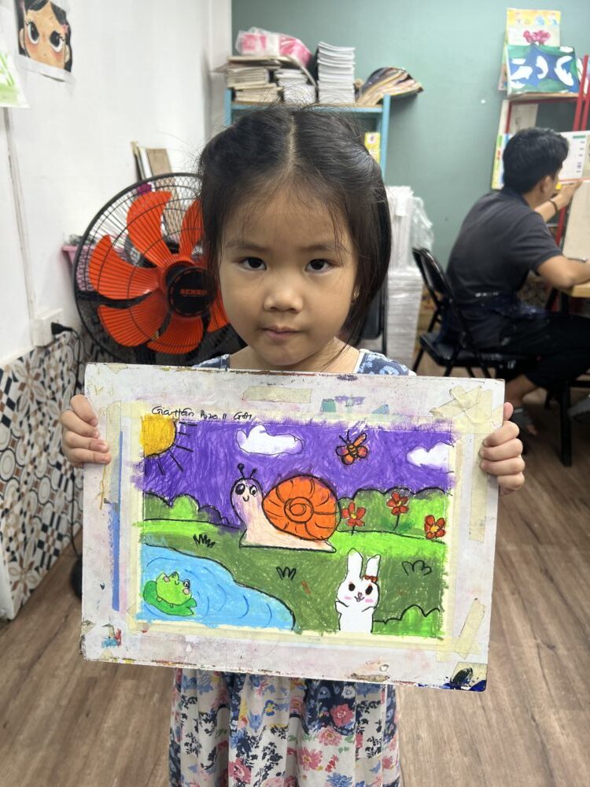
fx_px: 591
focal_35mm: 26
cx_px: 295
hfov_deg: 53.1
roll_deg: -0.8
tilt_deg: -18.6
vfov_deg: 67.3
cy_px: 394
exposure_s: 1/100
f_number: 1.5
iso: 100
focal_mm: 5.7
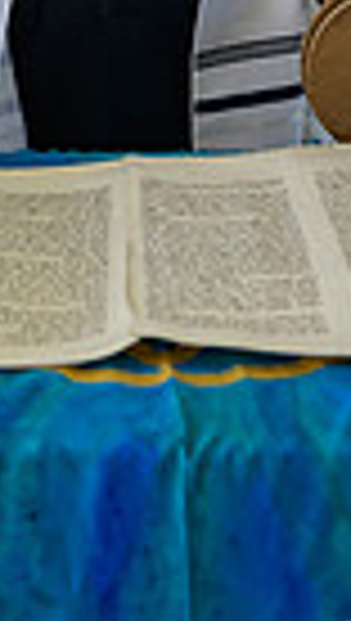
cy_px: -279
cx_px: 99
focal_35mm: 130
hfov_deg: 9.4
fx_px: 2143
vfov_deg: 15.4
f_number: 3.2
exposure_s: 1/125
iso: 400
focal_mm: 38
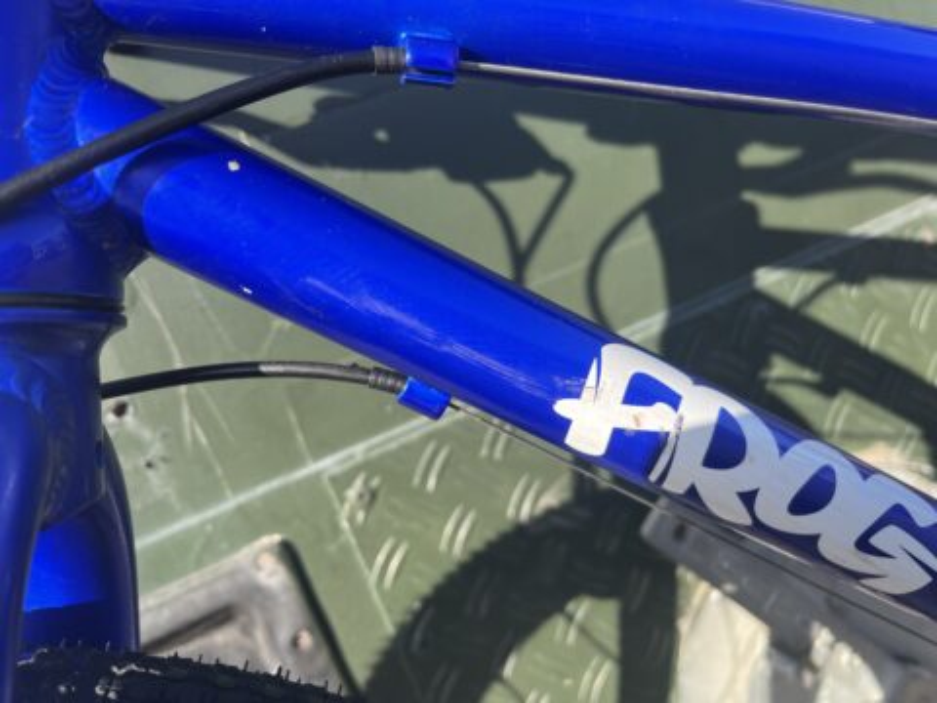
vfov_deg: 53.1
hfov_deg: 67.3
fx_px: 704
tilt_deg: -12.1
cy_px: 352
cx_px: 468
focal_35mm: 26
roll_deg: +22.9
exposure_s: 1/664
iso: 50
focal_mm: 5.1
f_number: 1.6
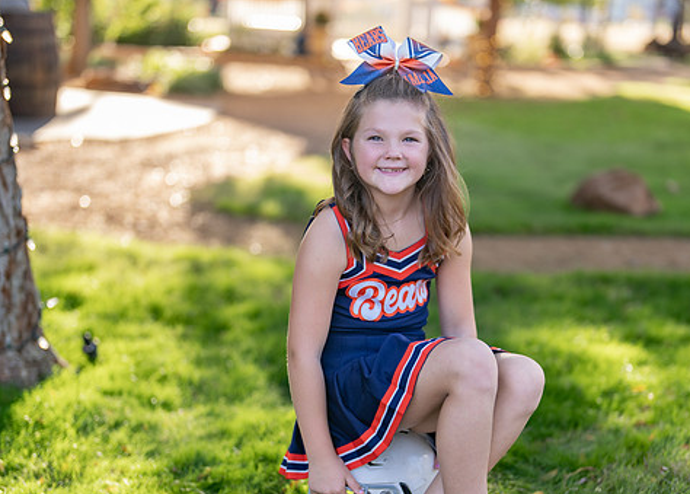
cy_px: 342
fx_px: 1431
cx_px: 393
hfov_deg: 27.1
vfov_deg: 19.5
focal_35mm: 73
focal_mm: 50
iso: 100
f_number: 1.2
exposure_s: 1/640
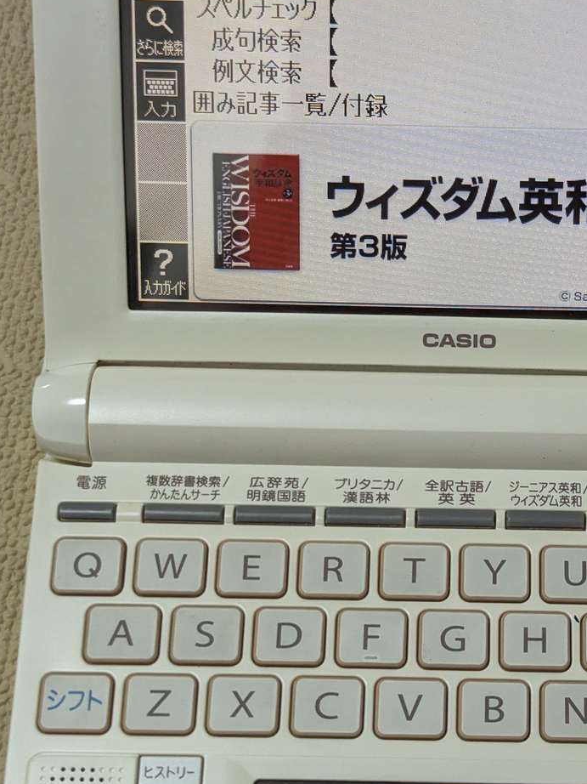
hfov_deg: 18.3
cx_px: 453
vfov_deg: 24.4
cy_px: 453
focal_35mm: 80
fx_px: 1810
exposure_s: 1/112
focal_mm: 6.81
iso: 256
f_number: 1.85
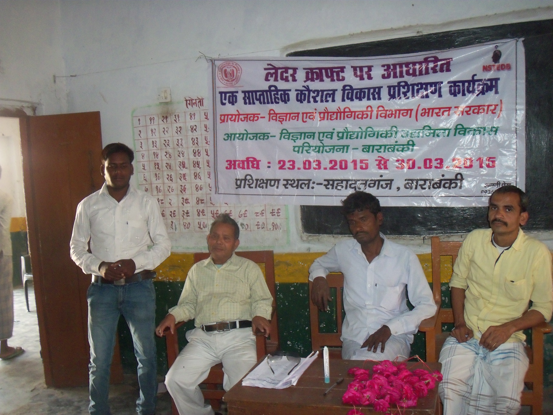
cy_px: 208
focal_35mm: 34
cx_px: 276
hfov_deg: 54.0
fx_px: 543
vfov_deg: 41.8
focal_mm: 5.7
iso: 250
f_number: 2.9
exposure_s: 1/30
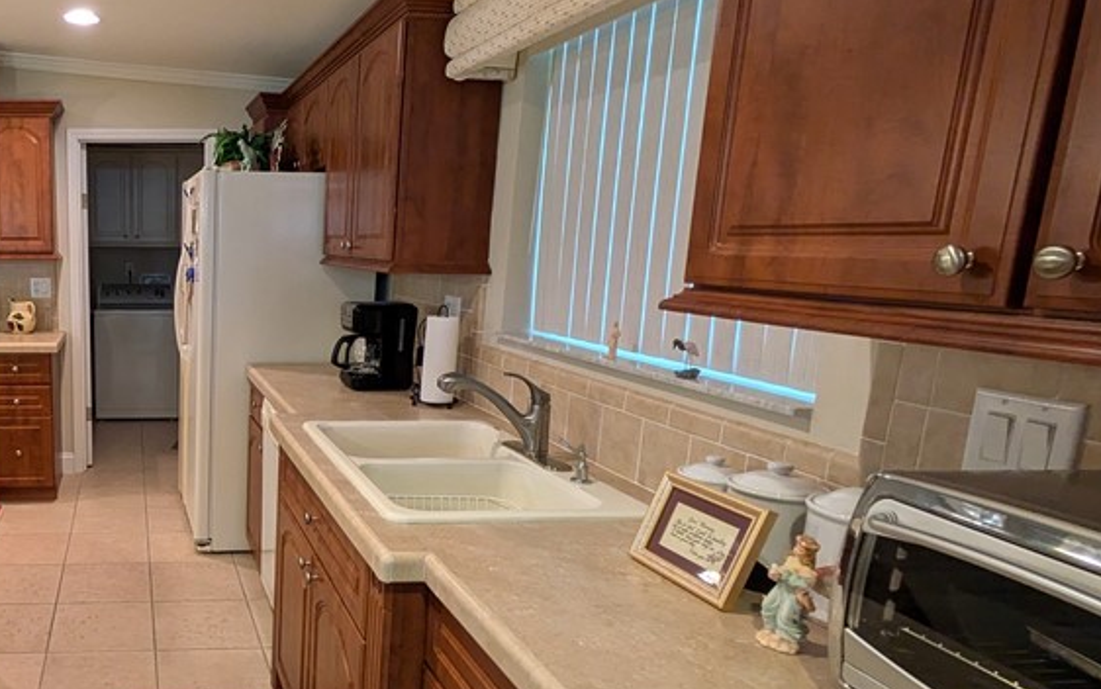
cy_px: 399
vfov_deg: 45.9
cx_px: 162
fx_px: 811
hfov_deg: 60.5
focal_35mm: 27
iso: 188
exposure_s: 1/24
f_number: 2.2
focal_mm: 1.83
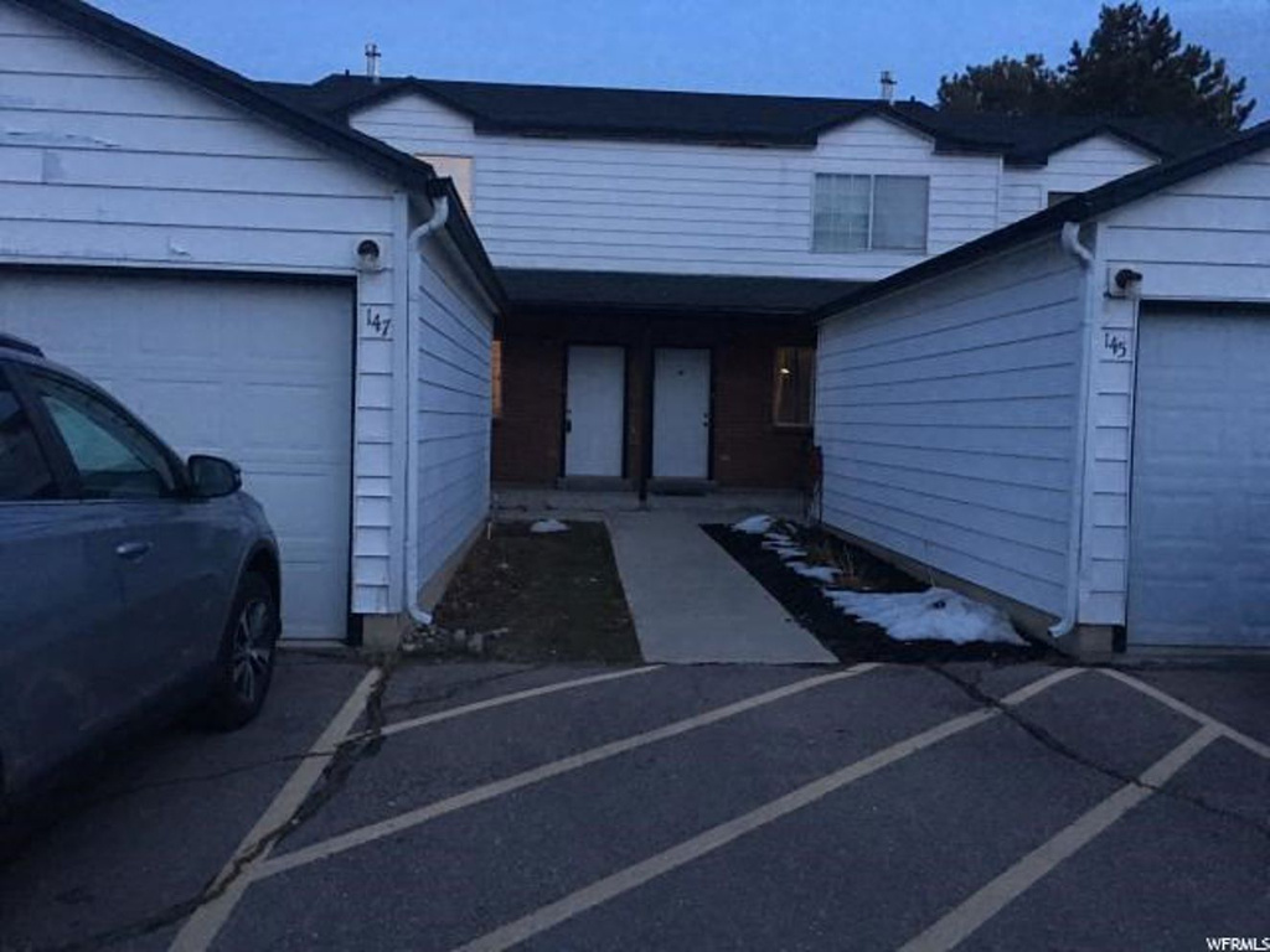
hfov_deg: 61.7
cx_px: 635
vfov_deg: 48.2
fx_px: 1064
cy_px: 476
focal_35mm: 29
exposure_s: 1/4
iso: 125
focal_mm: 4.15
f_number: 2.2
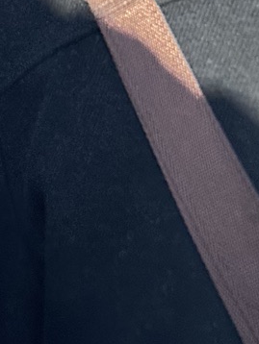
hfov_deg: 10.1
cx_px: -287
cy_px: -585
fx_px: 1335
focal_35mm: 134
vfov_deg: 11.2
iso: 80
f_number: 1.78
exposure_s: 1/482
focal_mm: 6.86
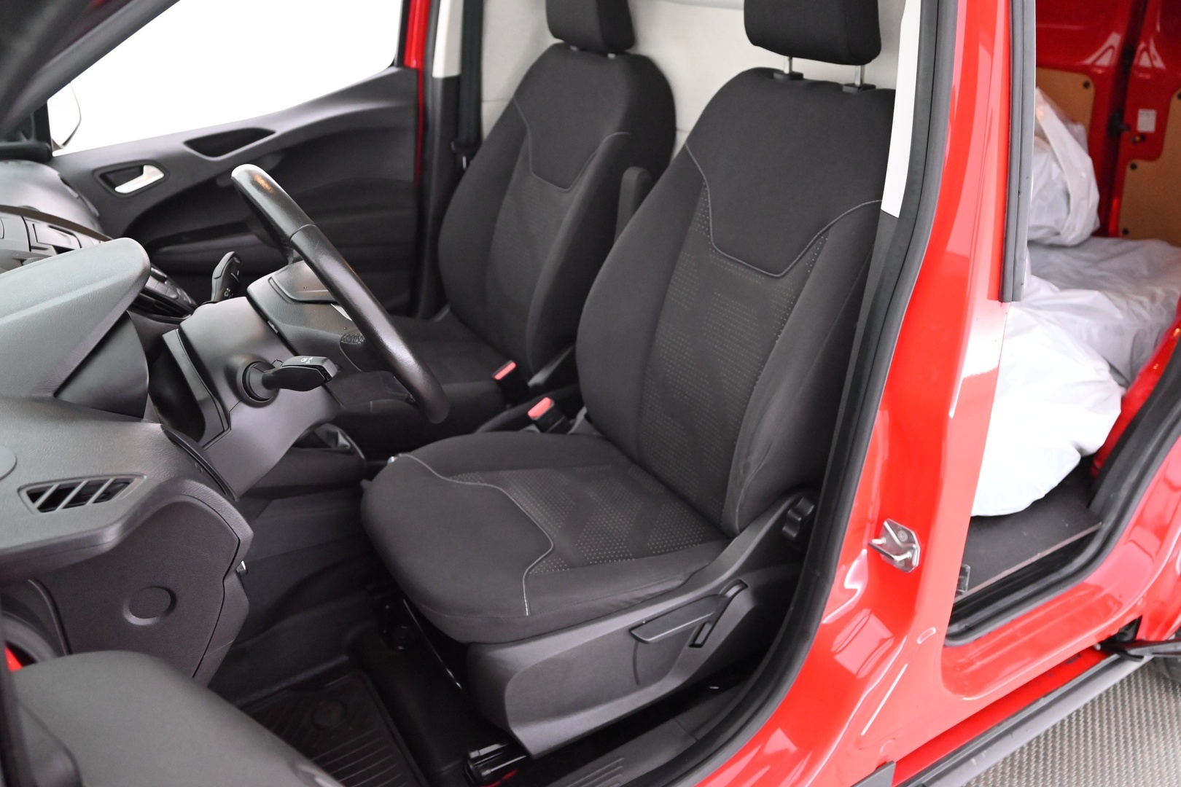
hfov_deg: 63.7
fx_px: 951
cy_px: 394
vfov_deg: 45.0
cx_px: 590
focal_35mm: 29
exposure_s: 1/60
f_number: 4.5
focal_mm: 29
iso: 8000
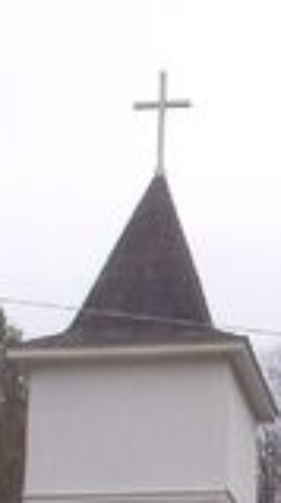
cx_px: 404
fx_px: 1423
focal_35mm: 107
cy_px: 604
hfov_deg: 10.9
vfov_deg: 18.9
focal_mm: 6
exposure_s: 1/256
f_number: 8
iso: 100
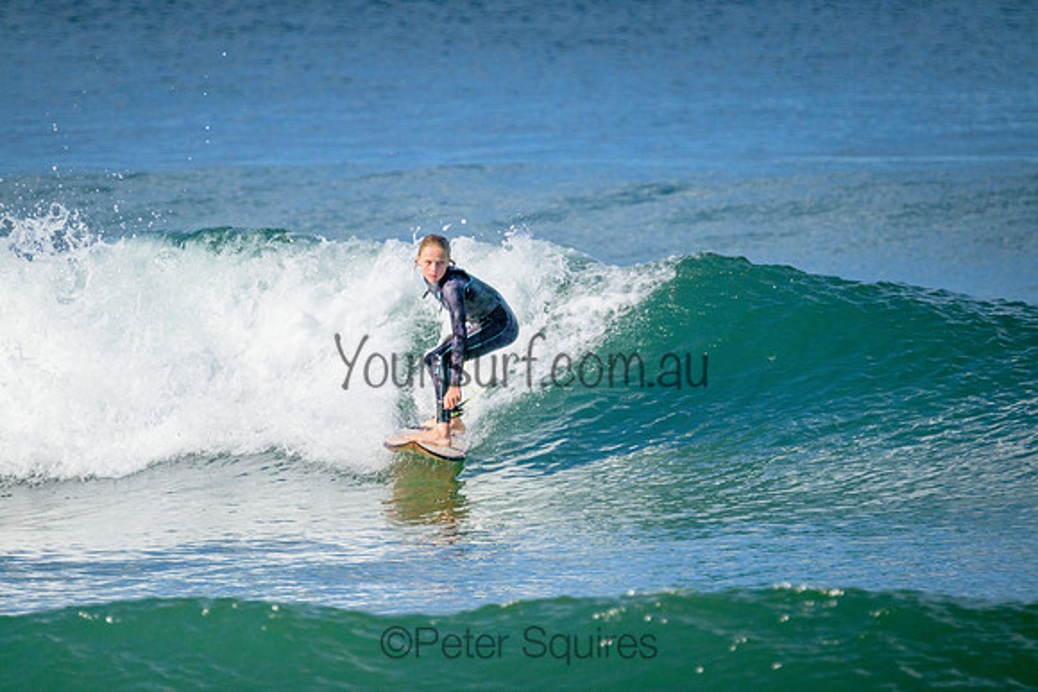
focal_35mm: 800
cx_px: 519
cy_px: 346
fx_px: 23071
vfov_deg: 1.7
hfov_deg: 2.6
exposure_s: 1/1250
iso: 1800
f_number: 11
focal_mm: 800
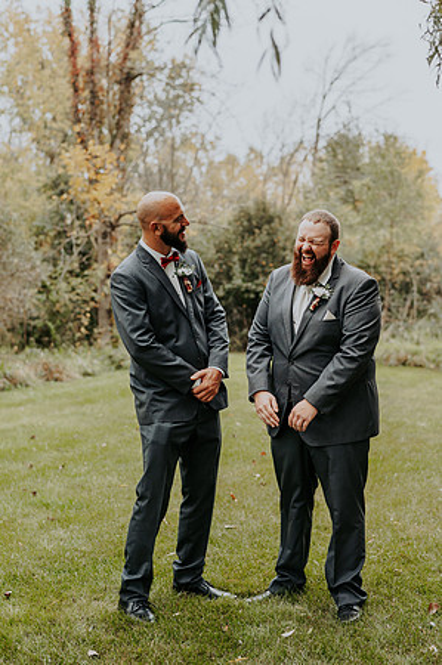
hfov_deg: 23.3
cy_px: 332
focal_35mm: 58
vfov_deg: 34.5
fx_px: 1071
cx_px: 221
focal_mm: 58
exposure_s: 1/1000
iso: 500
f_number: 2.8
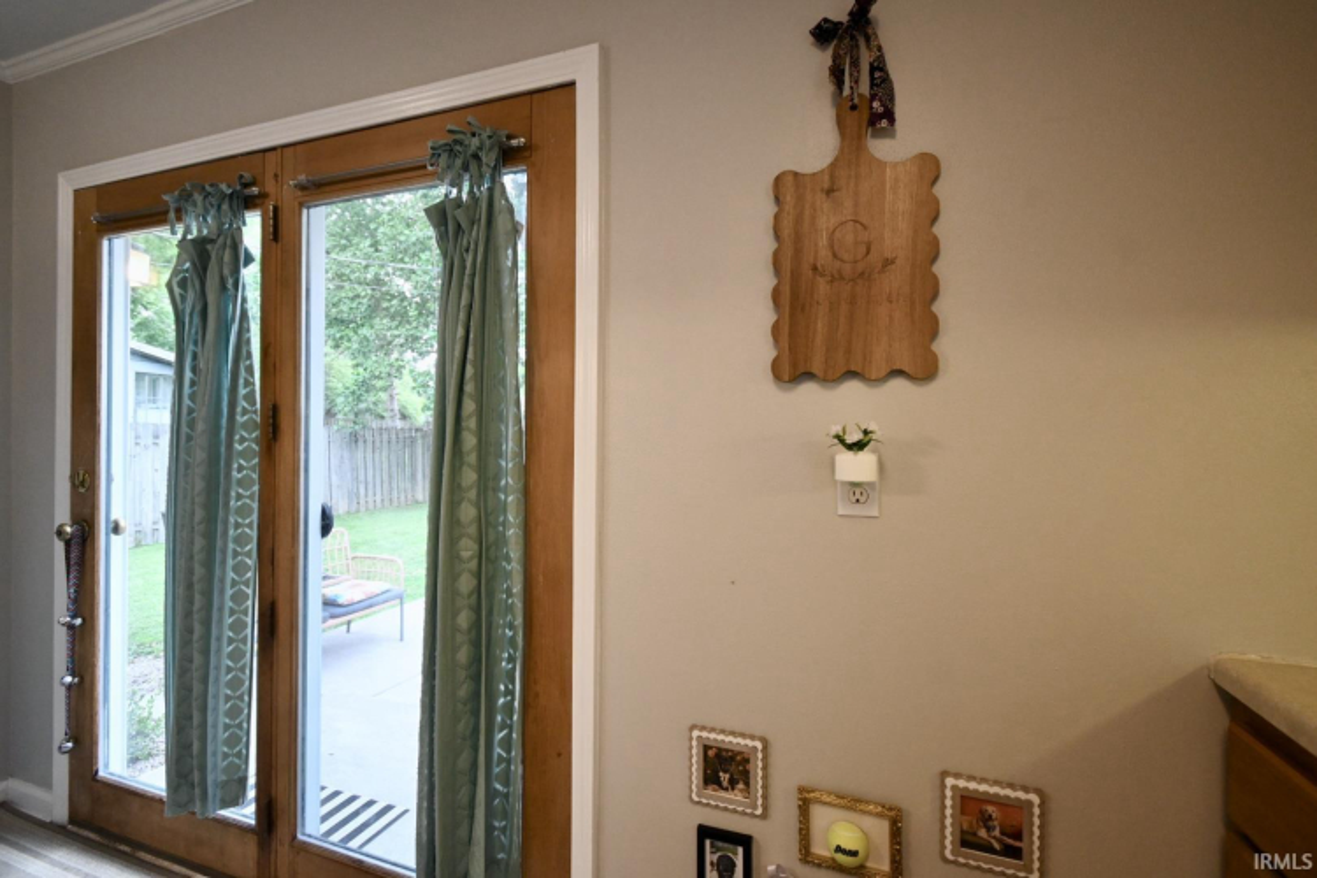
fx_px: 549
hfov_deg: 100.4
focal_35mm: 15
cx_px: 658
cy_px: 439
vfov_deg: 77.3
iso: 1400
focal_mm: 10
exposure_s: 1/125
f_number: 4.5
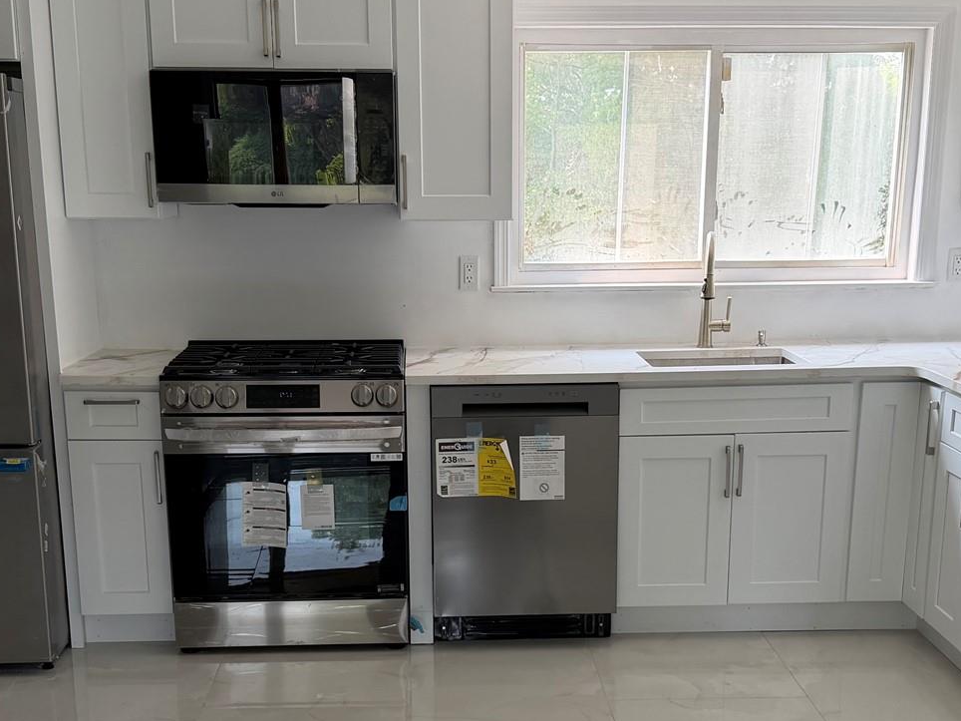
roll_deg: +0.7
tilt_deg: -15.4
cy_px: 549
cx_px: 486
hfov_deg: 37.5
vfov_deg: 28.1
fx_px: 1416
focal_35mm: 51
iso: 80
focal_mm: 6.76
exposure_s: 1/182
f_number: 1.78
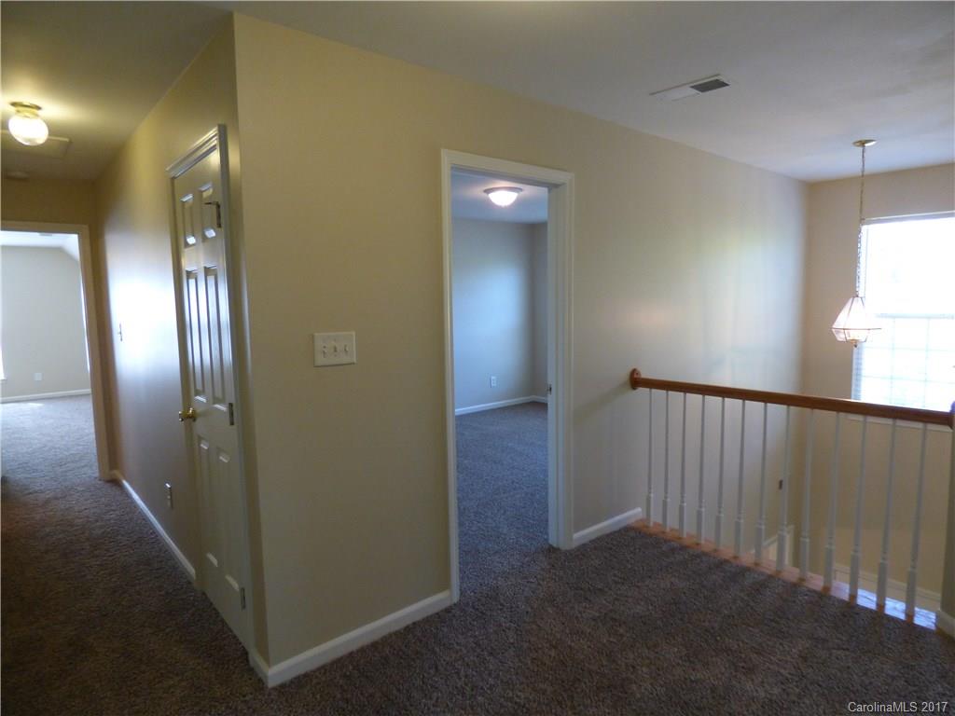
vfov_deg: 66.0
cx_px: 478
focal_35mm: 20
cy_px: 358
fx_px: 552
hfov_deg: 81.7
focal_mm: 3.58
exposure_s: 1/60
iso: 320
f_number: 2.8
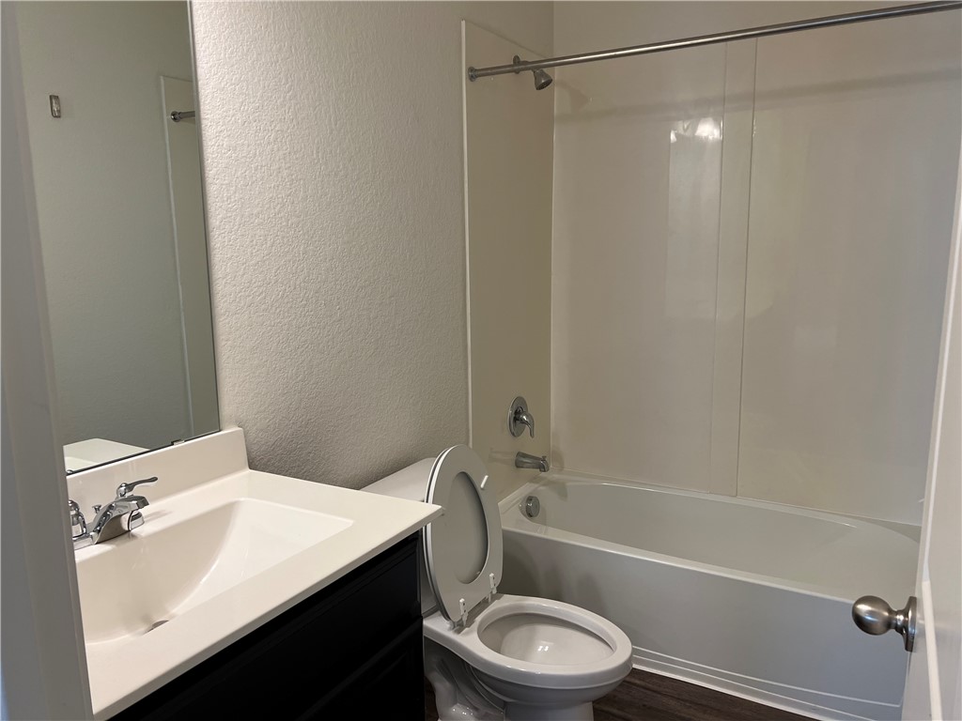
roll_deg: +0.8
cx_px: 481
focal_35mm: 26
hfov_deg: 67.3
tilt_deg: -10.5
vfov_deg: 53.1
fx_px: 723
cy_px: 360
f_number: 1.5
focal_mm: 5.7
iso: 100
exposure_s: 1/120
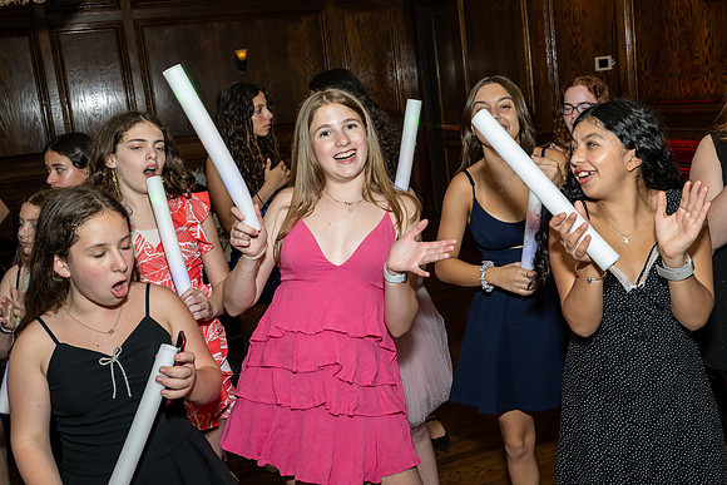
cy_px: 213
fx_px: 792
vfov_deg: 34.0
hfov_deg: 49.2
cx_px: 396
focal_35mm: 39
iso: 640
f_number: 8
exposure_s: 1/250
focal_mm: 35
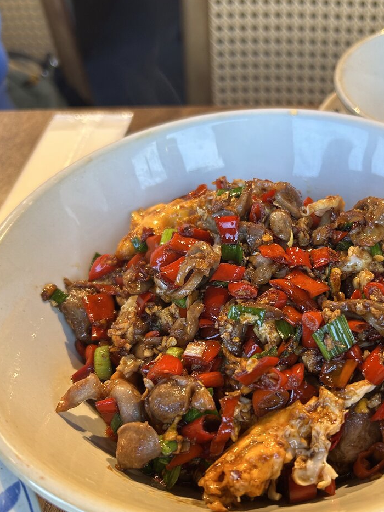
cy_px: 282
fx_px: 577
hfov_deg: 36.3
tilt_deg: -45.6
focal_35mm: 39
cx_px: 267
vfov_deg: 47.8
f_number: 1.5
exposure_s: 1/100
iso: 80
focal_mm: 5.7
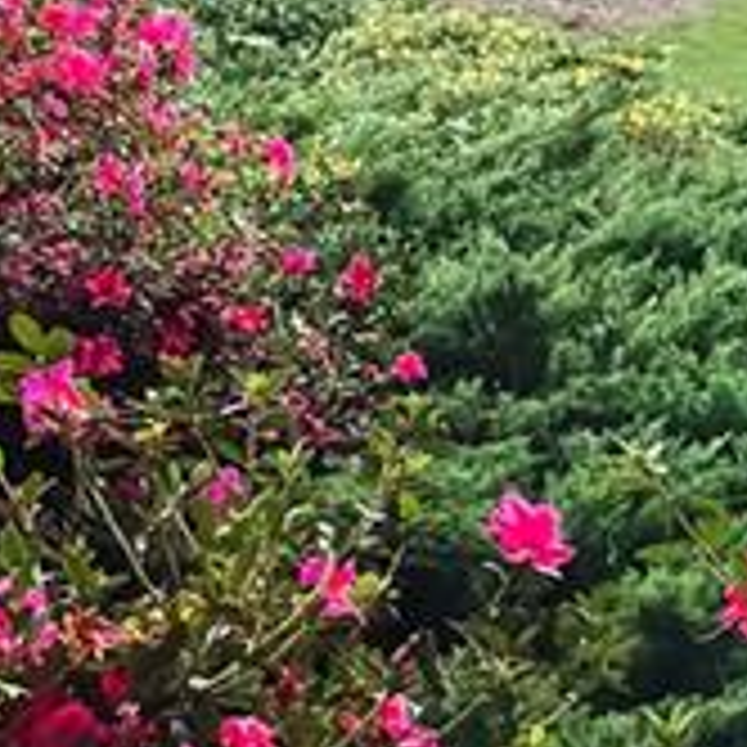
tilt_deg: +5.1
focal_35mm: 143
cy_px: -76
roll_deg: +1.7
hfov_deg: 11.9
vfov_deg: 12.0
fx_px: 3491
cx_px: -220
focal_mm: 6.76
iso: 800
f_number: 1.78
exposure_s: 1/30
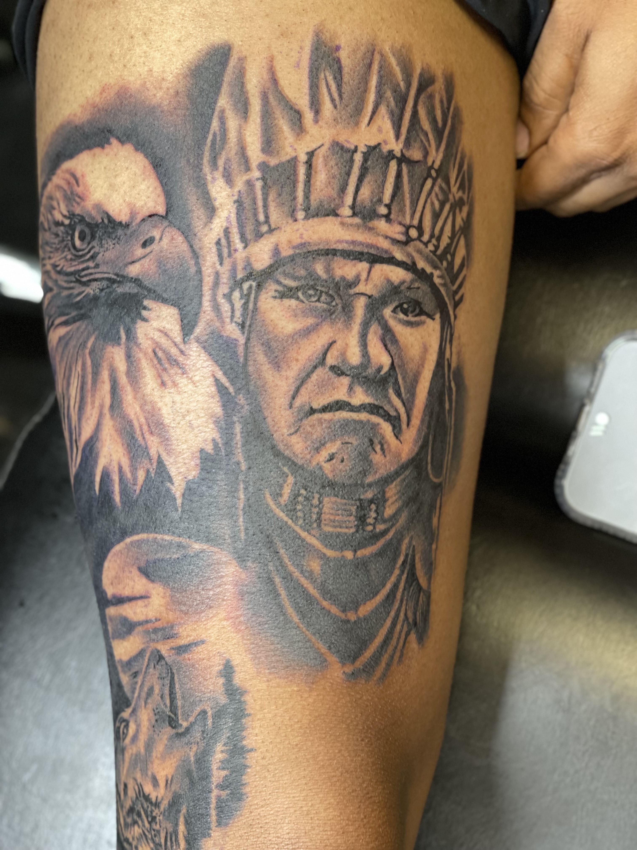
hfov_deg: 22.9
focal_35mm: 64
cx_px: 318
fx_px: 1570
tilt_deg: -68.3
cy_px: 425
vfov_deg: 30.3
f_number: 2.2
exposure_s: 1/40
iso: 200
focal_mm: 7.5
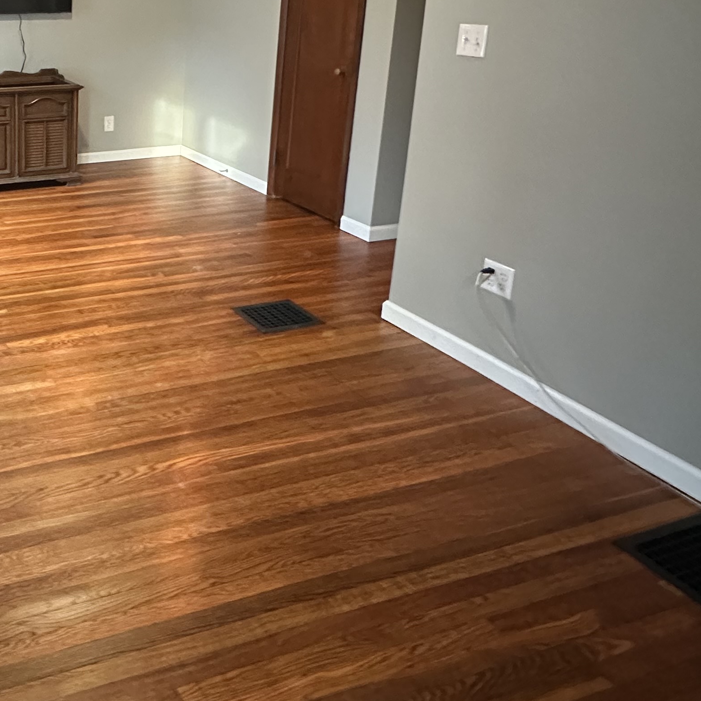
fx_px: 733
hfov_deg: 44.2
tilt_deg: -13.5
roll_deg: +0.6
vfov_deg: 48.6
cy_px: 156
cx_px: 13
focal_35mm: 32
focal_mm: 2.22
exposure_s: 1/40
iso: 800
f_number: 2.2
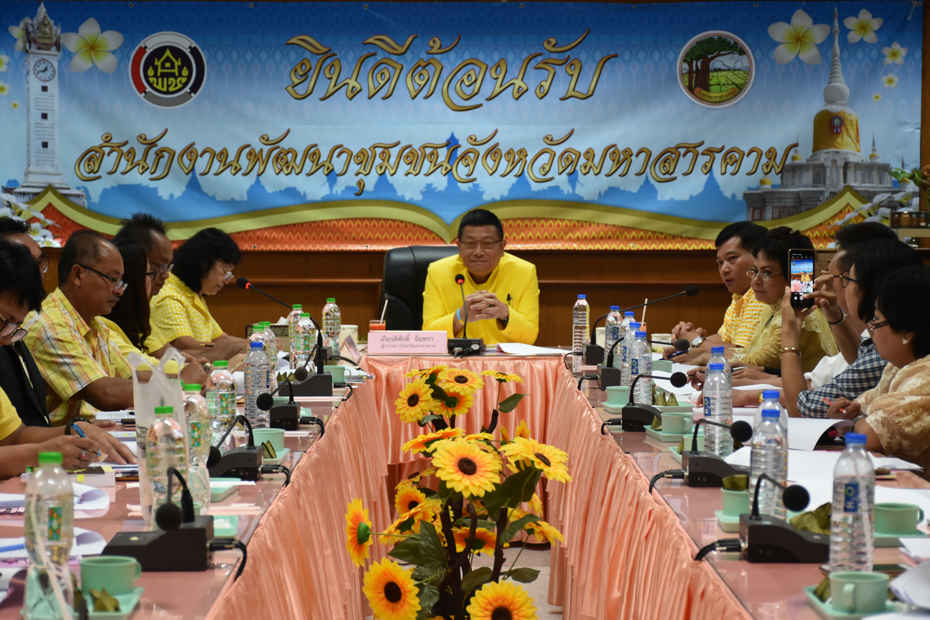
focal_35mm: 84
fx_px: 2170
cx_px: 465
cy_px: 310
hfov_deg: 24.2
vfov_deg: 16.3
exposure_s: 1/60
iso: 800
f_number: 4.8
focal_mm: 56
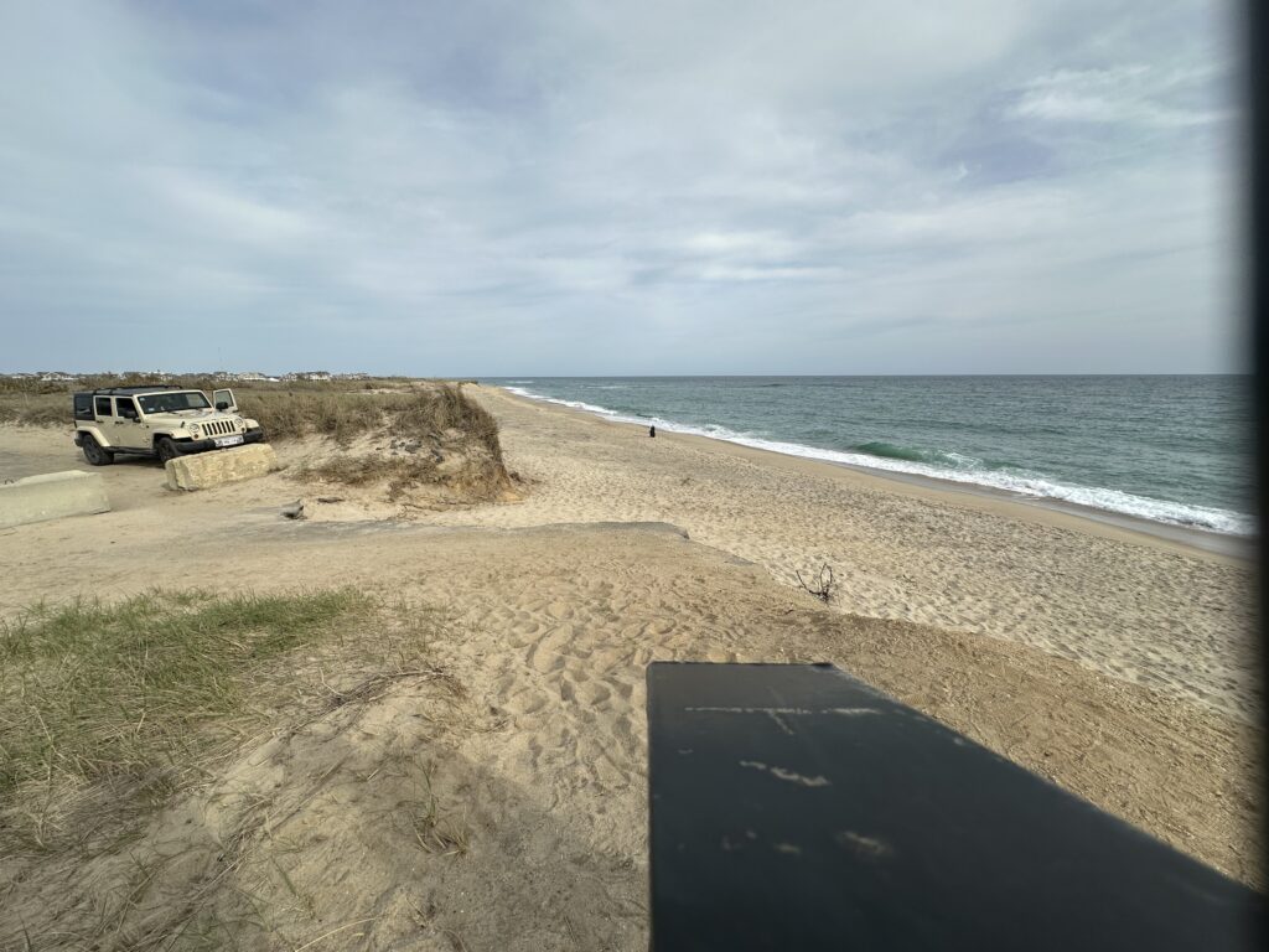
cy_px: 476
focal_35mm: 14
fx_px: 513
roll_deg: +0.4
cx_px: 634
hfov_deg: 102.1
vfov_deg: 85.7
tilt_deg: -10.9
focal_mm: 2.22
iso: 40
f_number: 2.2
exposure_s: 1/1795
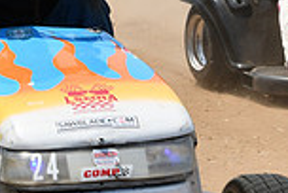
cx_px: 184
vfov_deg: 4.6
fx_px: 2381
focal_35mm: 297
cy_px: -103
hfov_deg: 6.9
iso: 100
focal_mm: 52
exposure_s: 1/400
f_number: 9
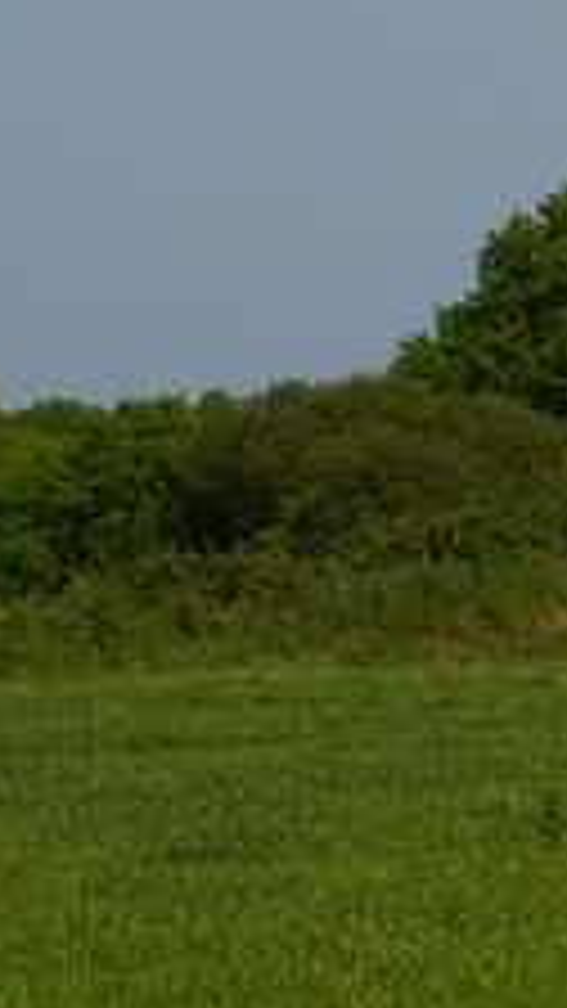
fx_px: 11249
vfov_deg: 5.1
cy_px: -50
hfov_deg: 2.9
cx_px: 1539
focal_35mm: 421
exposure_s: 1/500
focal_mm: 75
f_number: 13
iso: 400
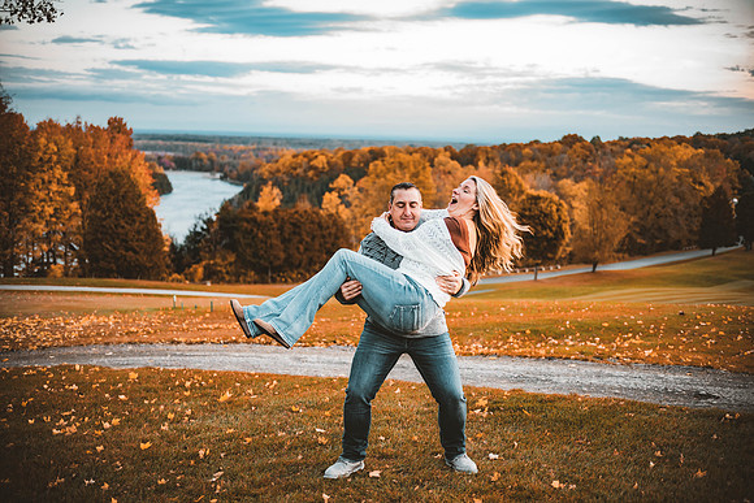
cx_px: 377
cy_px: 252
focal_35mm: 40
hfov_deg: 48.4
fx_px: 838
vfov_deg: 33.4
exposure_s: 1/320
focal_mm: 40
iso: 1000
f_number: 2
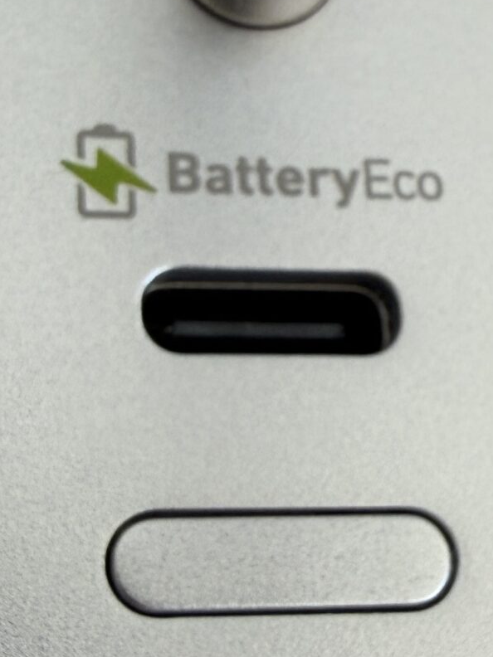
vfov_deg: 23.2
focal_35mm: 84
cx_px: 291
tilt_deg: -66.3
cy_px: 426
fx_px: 1595
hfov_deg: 17.6
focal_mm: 2.22
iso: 100
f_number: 2.2
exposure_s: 1/121
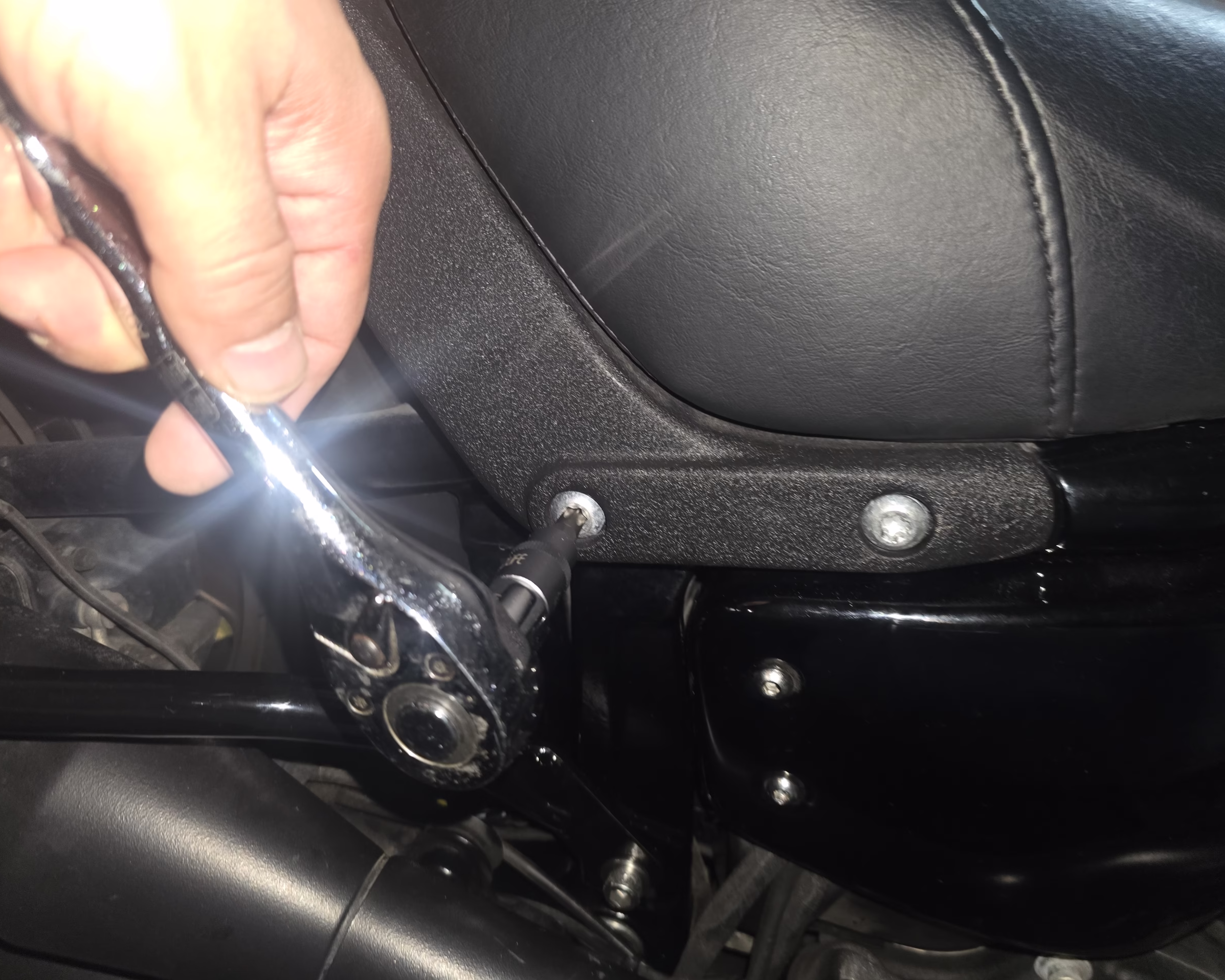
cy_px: 491
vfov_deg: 58.8
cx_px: 592
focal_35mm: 24
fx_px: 870
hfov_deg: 70.3
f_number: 1.7
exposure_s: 1/15
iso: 160
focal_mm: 6.3
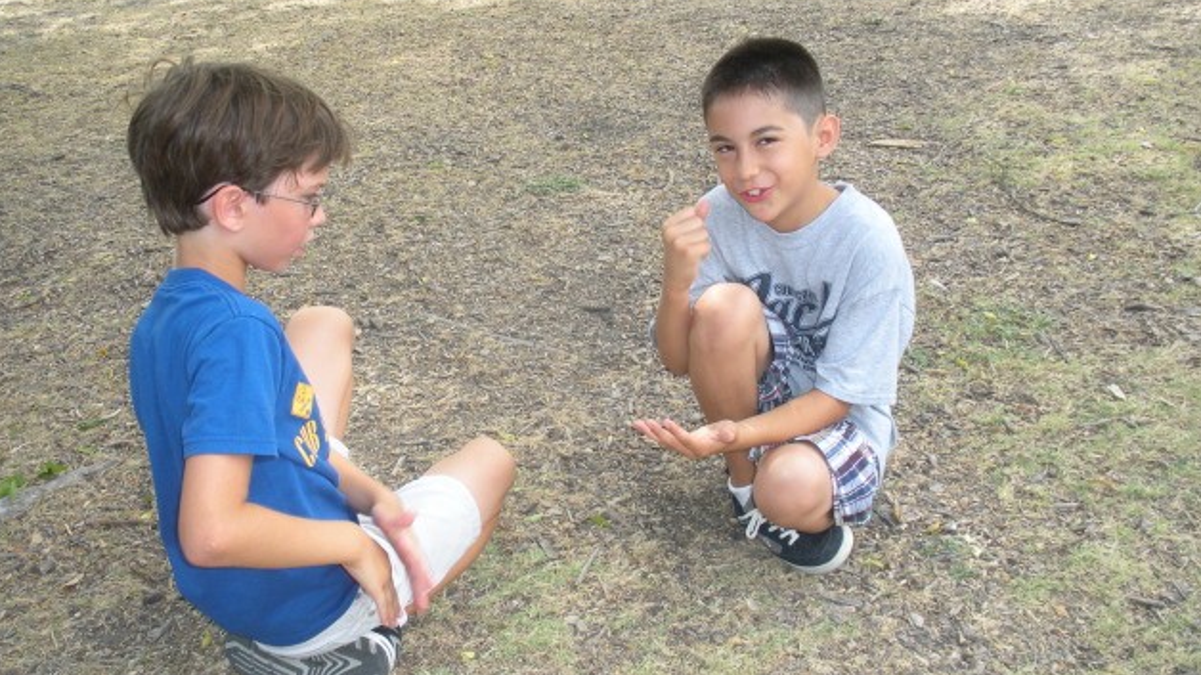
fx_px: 1274
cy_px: 338
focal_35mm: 40
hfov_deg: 50.5
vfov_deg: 29.7
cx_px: 597
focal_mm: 6.3
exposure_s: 1/150
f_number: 3.5
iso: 88
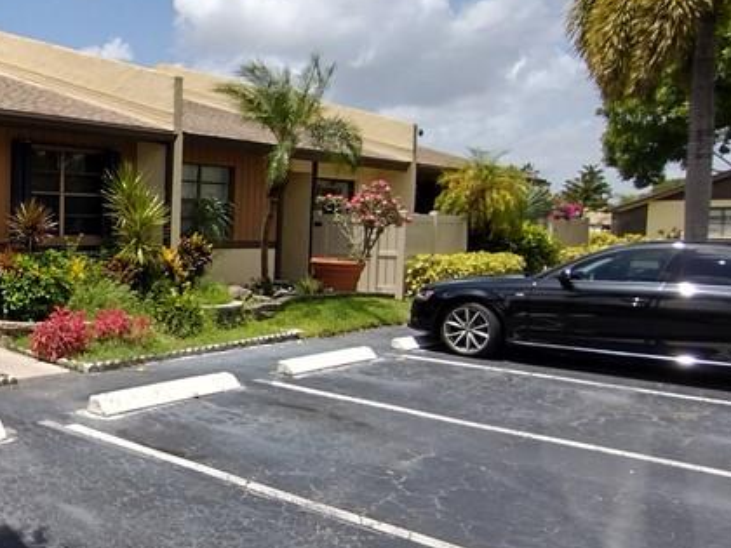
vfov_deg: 36.8
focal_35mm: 39
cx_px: -10
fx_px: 824
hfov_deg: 41.3
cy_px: 282
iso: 100
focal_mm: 1.66
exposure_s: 1/1073
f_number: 2.2
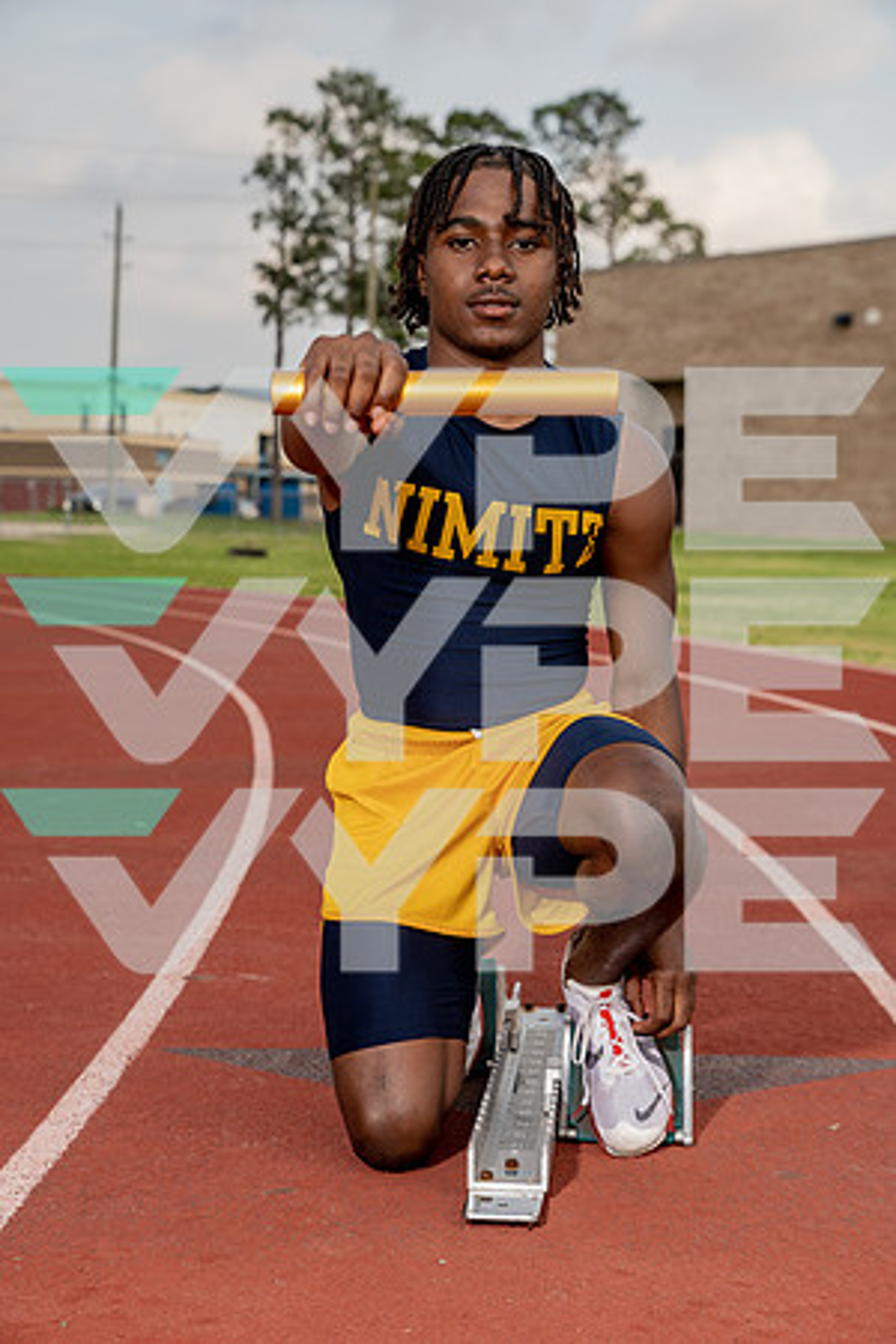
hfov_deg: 21.2
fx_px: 2389
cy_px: 672
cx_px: 448
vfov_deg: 31.4
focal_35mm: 64
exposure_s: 1/250
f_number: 5
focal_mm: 64
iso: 100
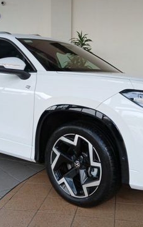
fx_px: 280
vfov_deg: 44.3
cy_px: 101
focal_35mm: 45
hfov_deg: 28.6
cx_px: 60
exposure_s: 1/50
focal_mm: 3.98
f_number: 1.8
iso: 25
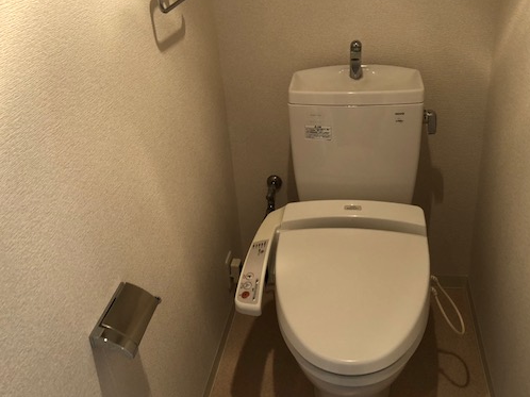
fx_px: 551
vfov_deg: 39.5
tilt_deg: -26.5
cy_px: 161
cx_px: 287
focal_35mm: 36
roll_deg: +4.4
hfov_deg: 51.3
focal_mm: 3.99
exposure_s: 1/17
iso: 40
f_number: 1.8
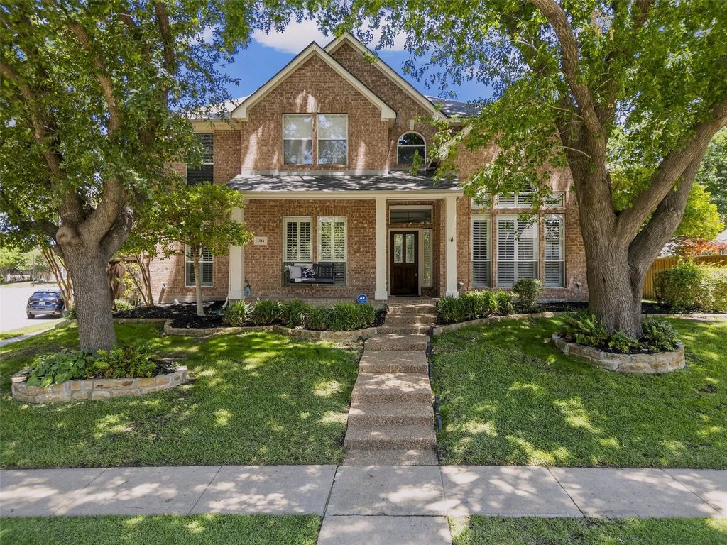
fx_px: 504
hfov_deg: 71.6
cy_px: 272
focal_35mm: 24
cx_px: 364
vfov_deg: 56.8
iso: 140
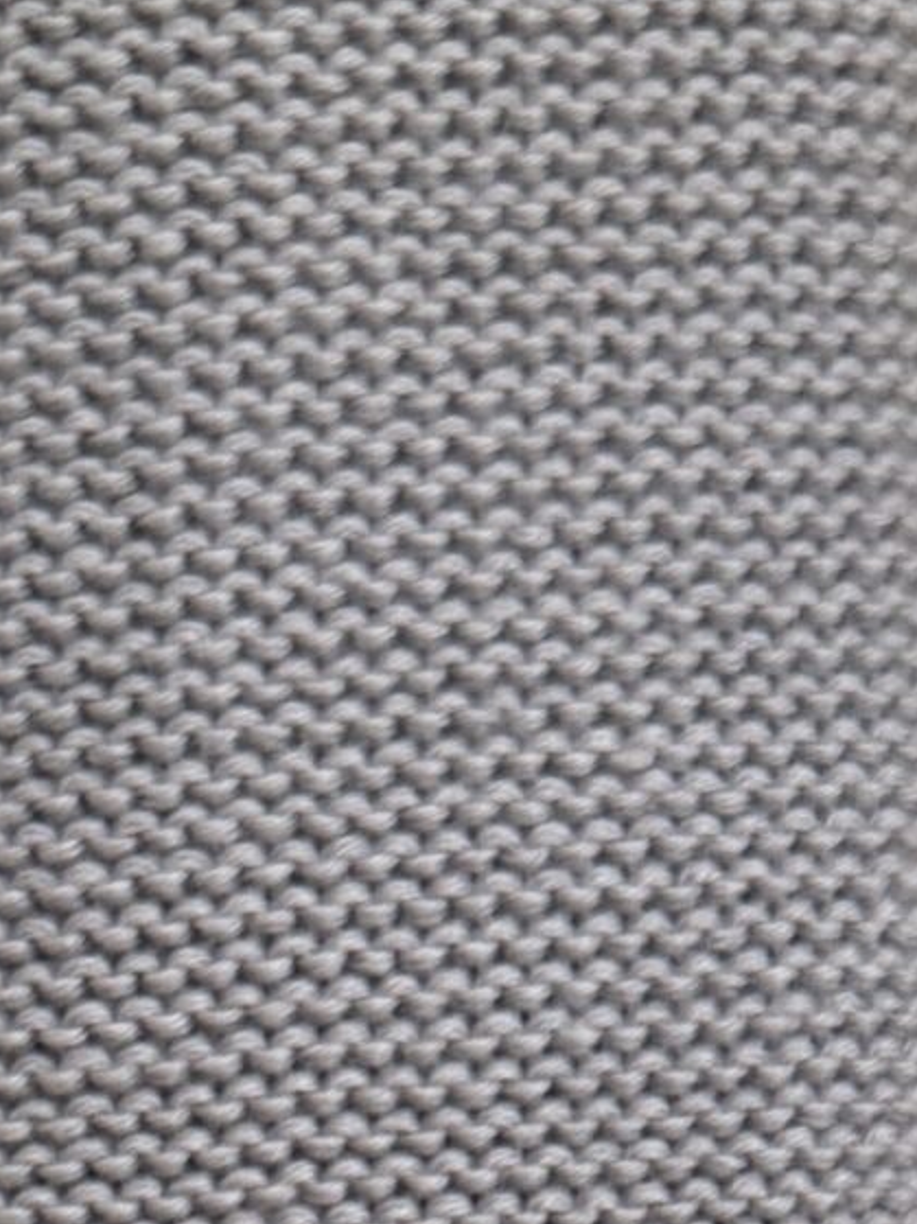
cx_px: 611
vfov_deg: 15.3
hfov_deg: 13.4
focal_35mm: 110
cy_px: 2251
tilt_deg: -11.1
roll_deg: -1.4
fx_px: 3887
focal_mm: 6.76
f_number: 1.78
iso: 160
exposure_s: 1/121
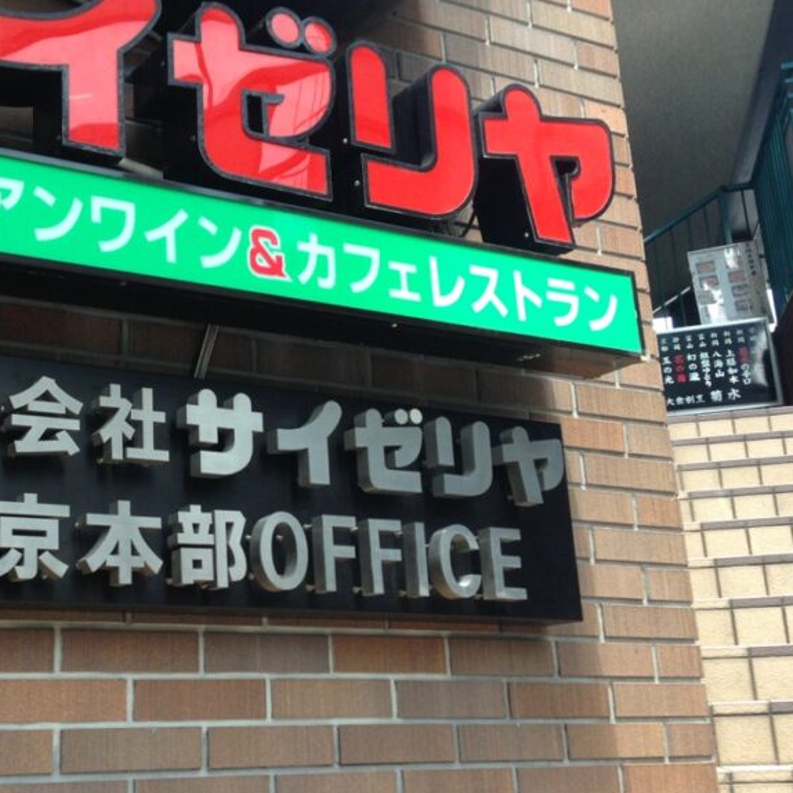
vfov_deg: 32.8
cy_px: 381
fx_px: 1348
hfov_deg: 32.0
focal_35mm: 52
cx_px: 170
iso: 50
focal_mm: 4.13
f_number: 2.4
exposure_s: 1/120
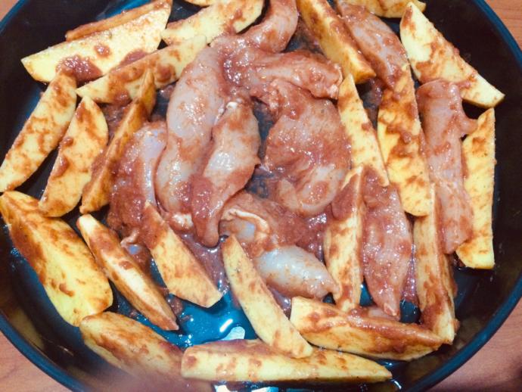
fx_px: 437
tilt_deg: -67.5
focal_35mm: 29
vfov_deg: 48.3
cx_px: 261
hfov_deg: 61.6
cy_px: 196
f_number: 2.2
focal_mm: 4.15
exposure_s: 1/17
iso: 400
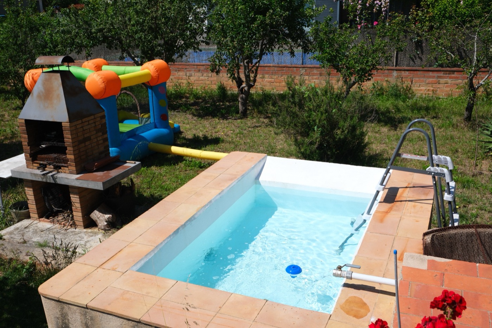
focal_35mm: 35
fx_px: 478
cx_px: 246
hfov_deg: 54.4
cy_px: 164
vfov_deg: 37.8
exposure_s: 1/500
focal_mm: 23.3
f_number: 6.4
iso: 125
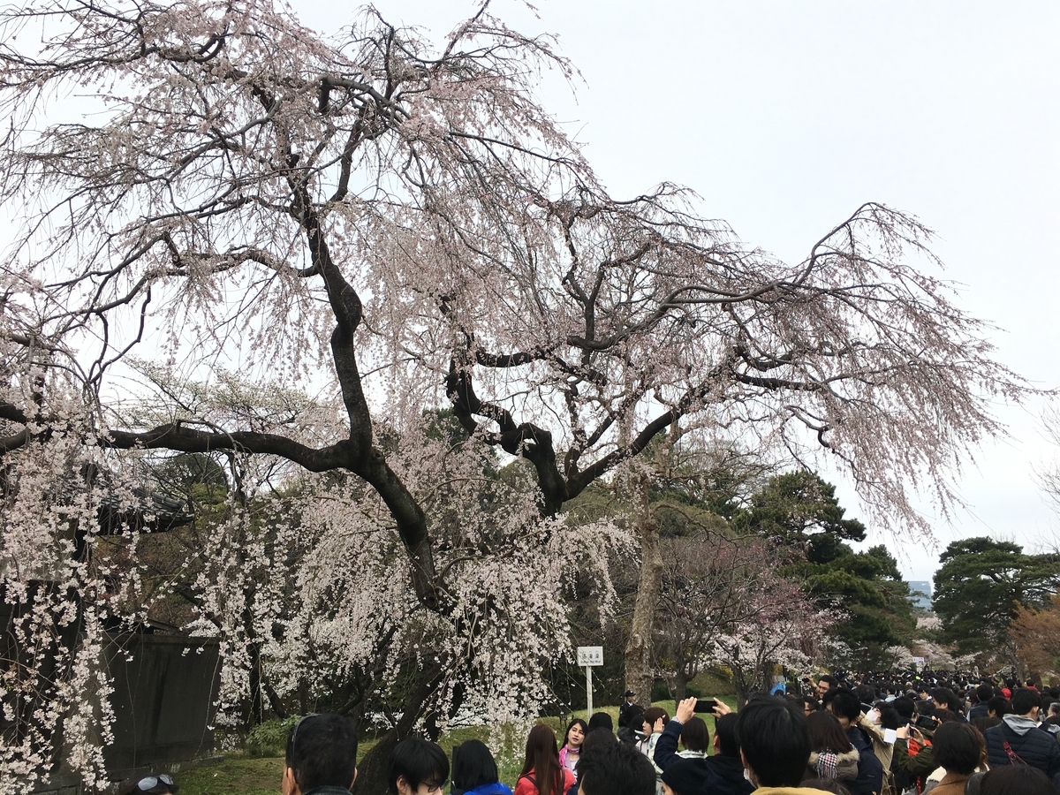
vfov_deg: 48.2
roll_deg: -2.0
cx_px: 530
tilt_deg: +17.7
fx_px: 888
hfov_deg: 61.7
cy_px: 398
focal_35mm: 29
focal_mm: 4.15
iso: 25
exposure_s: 1/777
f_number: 2.2
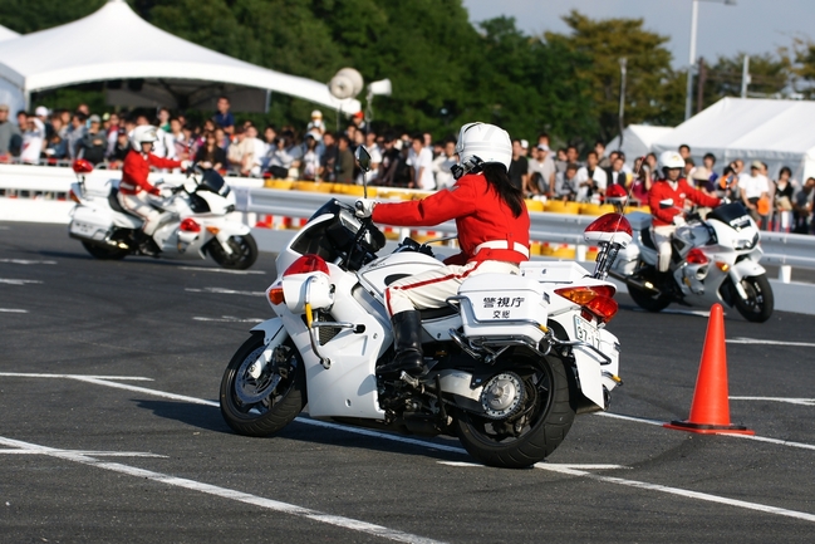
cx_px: 408
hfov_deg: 17.1
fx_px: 2717
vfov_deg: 11.4
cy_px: 272
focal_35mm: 120
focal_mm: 80
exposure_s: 1/2000
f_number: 3.2
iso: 100
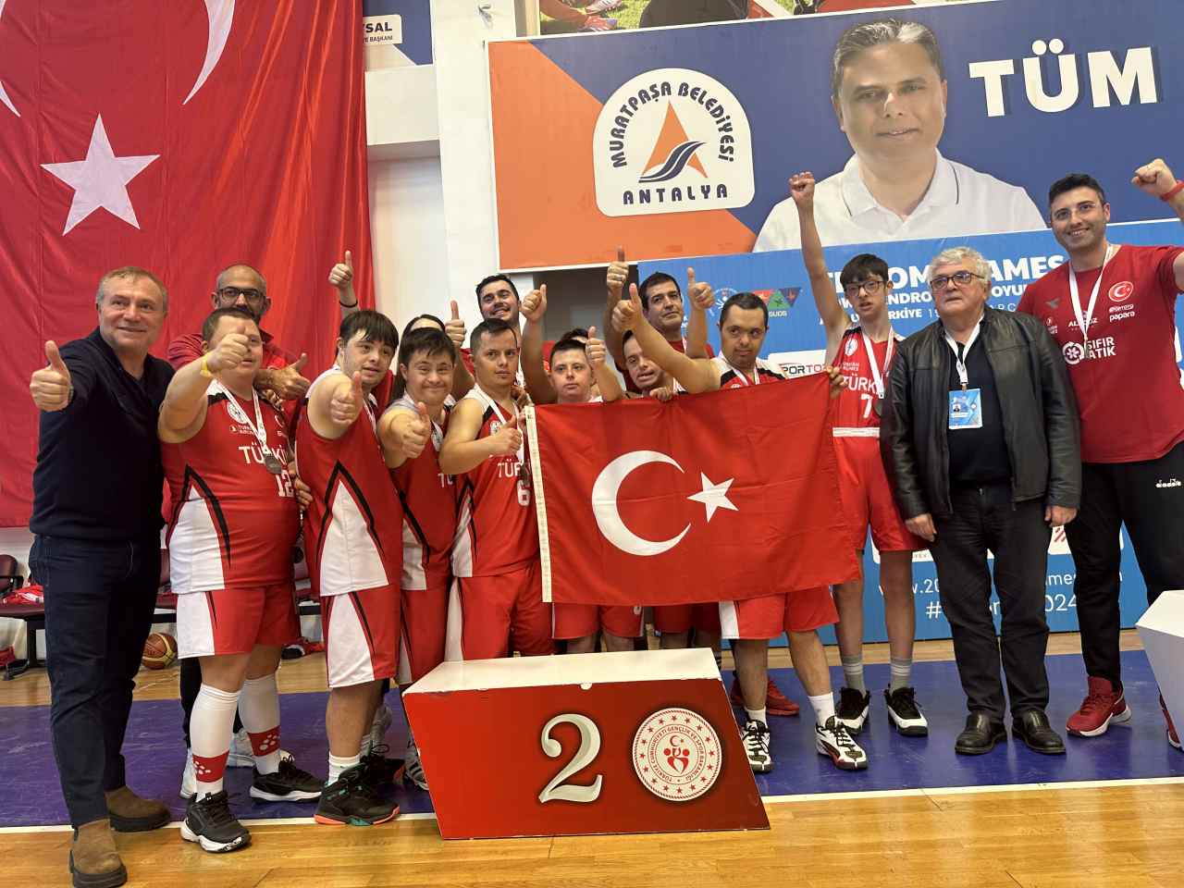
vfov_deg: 56.8
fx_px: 821
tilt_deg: +5.0
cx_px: 592
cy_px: 444
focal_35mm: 24
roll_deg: +3.1
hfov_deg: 71.6
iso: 160
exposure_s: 1/50
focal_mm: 6.86
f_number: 1.78
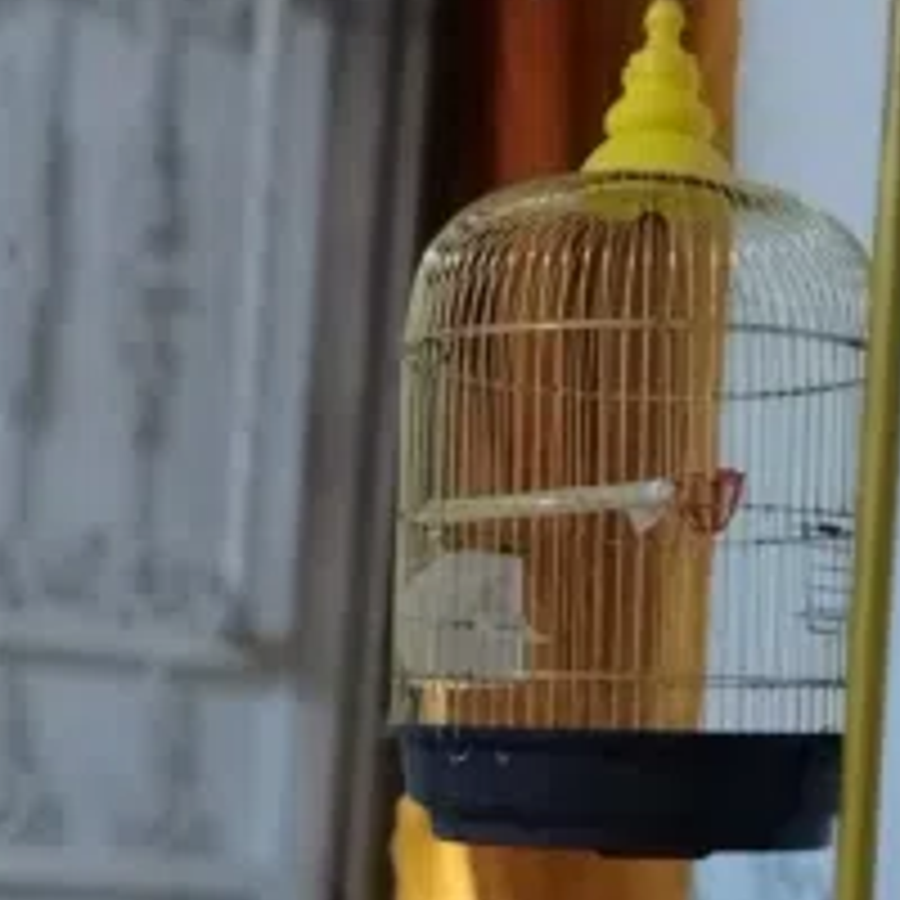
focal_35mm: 85
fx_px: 2500
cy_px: 774
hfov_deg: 20.3
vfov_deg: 20.1
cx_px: 594
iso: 2503
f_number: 4
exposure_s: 1/24
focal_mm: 5.25
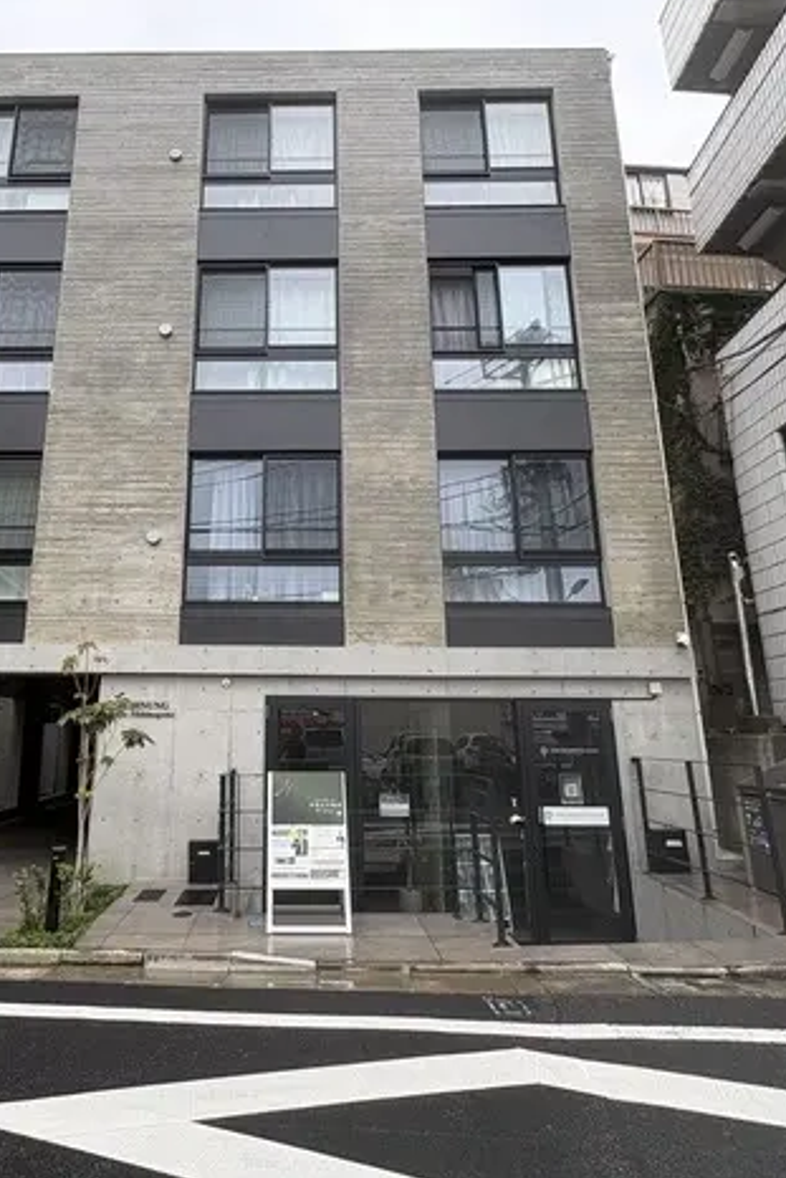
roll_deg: +0.6
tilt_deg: +13.9
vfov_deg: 84.0
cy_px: 584
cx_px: 278
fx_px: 654
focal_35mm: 20
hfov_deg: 60.8
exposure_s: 1/392
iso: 40
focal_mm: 2.22
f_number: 2.2
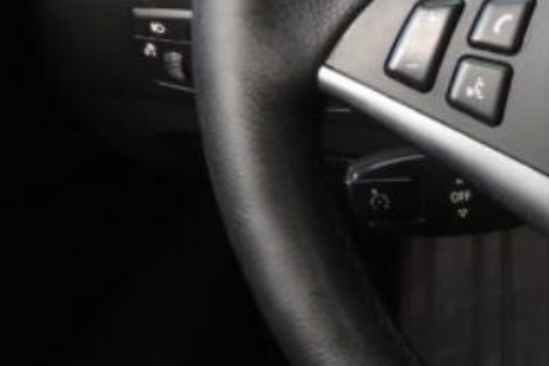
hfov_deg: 15.5
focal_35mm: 119
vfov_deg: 11.5
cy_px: 299
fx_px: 1815
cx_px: 890
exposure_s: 1/80
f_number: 2.8
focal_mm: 4.3
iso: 100
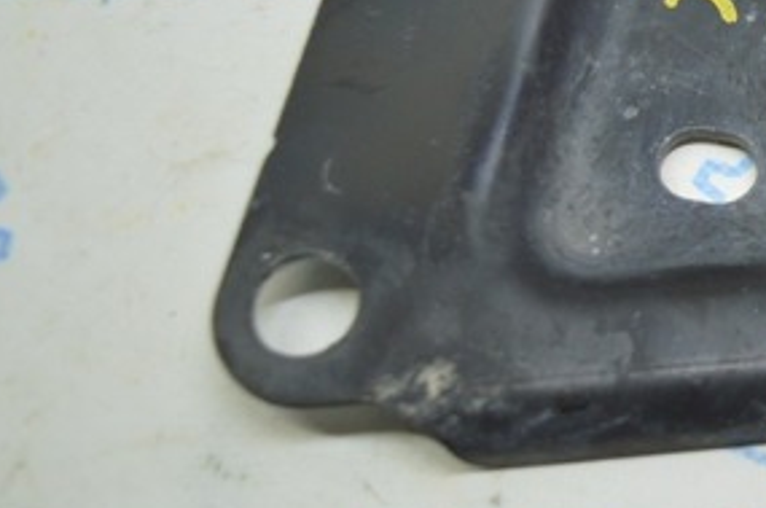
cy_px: 128
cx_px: 844
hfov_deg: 22.8
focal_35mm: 84
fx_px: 1787
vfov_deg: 16.1
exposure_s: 1/40
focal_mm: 25
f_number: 4
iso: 400
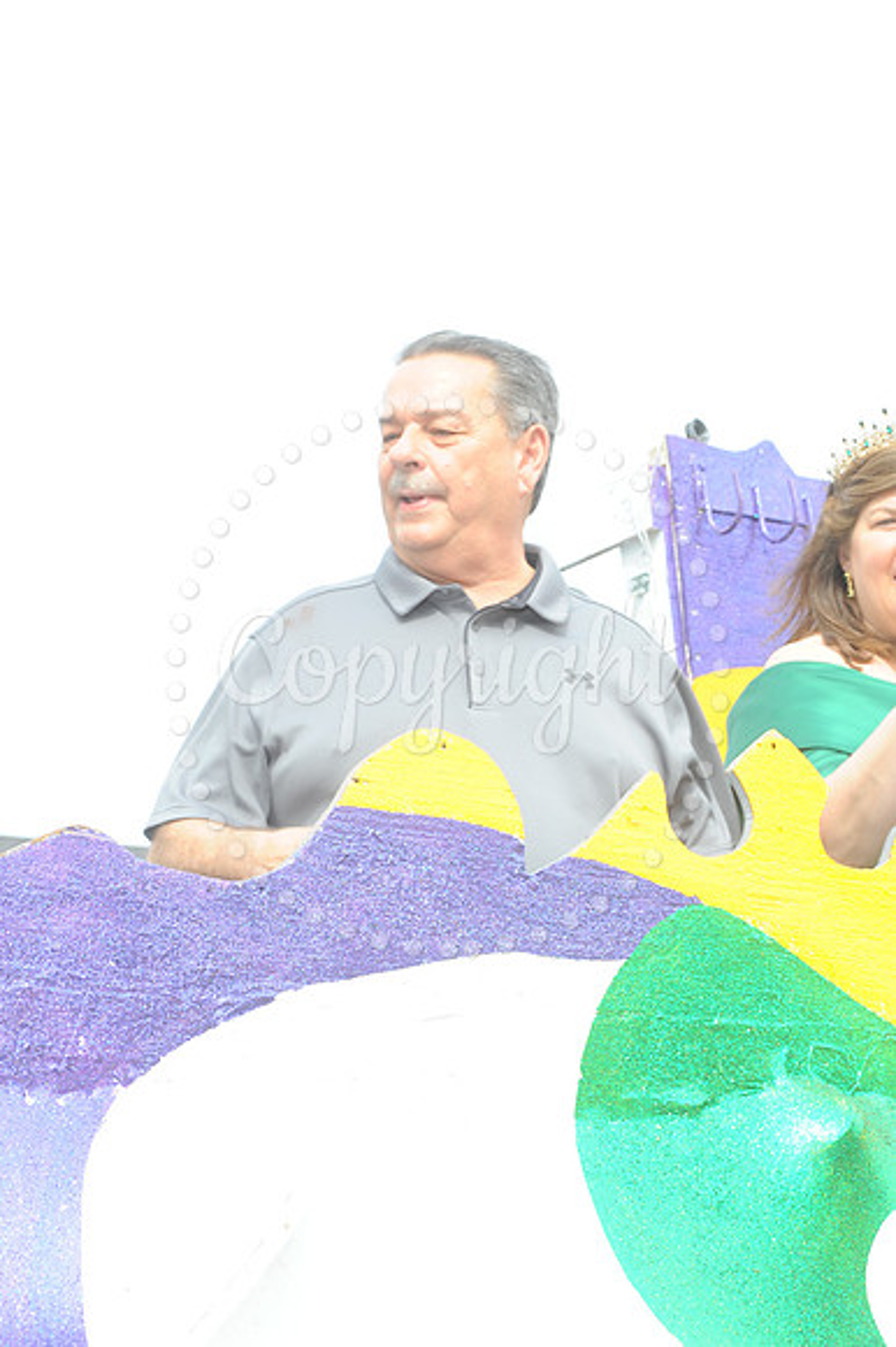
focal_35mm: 55
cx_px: 448
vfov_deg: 36.3
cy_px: 674
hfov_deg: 24.6
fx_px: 2056
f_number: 9
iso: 250
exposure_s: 1/100
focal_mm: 55
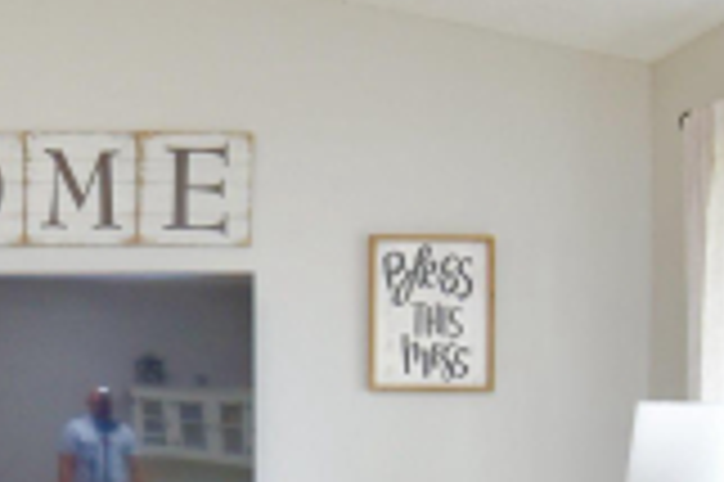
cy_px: 459
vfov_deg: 19.0
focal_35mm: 70
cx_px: 112
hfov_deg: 28.1
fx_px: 1406
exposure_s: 1/80
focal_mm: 10
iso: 400
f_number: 4.5
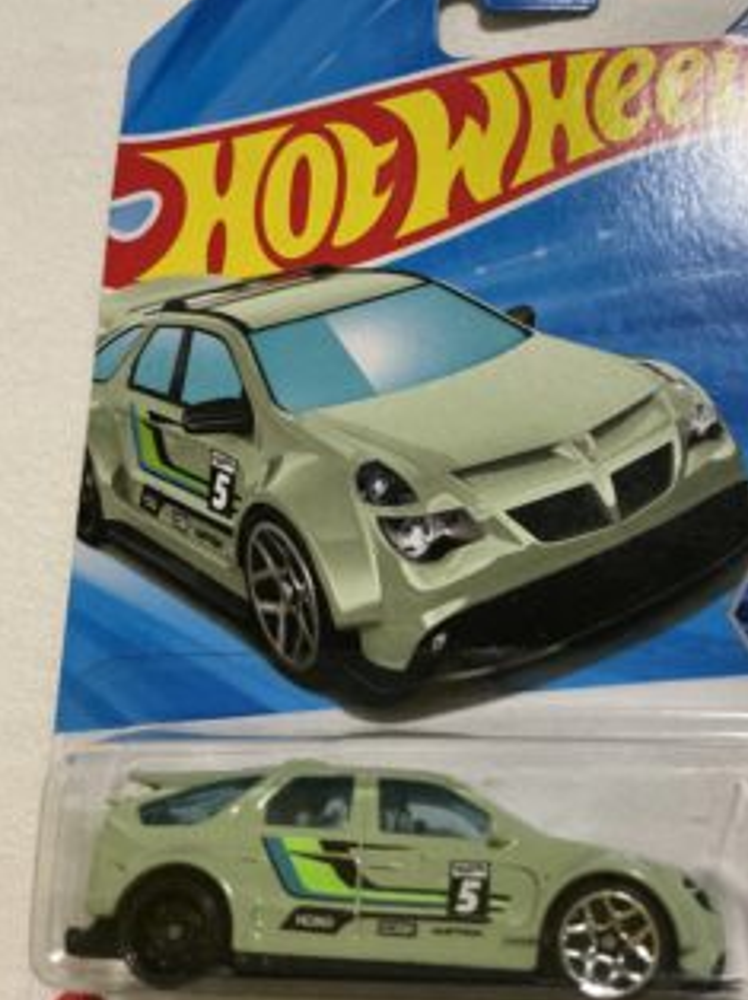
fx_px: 1067
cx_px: 465
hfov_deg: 38.4
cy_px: 481
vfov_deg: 50.2
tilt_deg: -63.9
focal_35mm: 37
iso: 320
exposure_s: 1/30
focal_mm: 3
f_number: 1.8
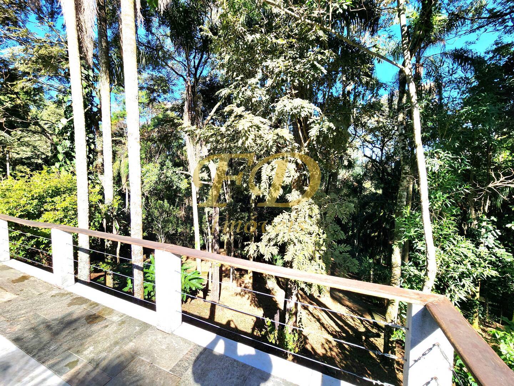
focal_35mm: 13
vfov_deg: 89.9
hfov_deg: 106.2
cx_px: 257
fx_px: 193
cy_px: 193
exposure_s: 1/714
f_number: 2.2
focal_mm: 2.2
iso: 50
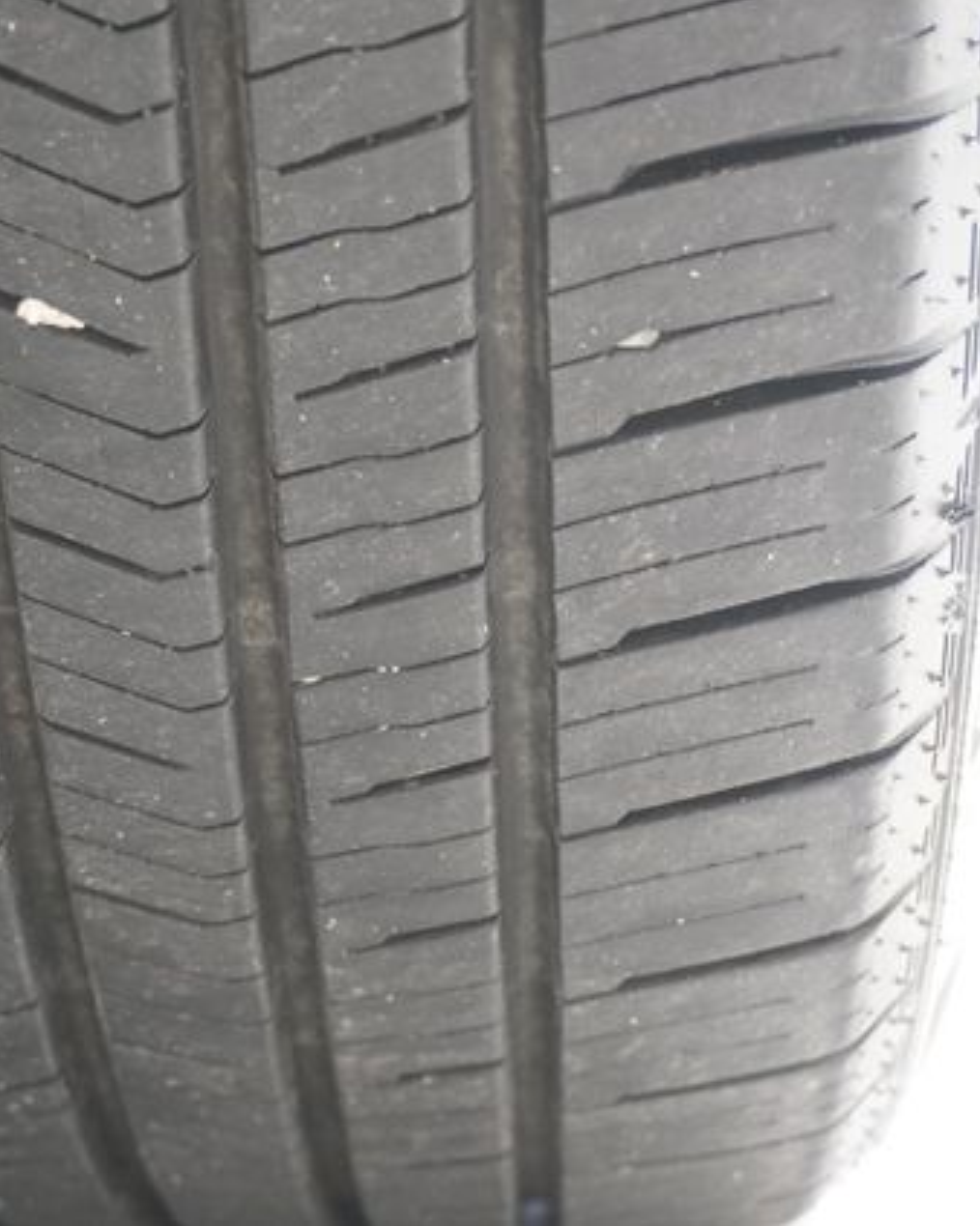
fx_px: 2939
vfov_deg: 23.6
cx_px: 154
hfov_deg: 18.7
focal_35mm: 81
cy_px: 610
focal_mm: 38
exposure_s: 1/60
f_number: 5.6
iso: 2000
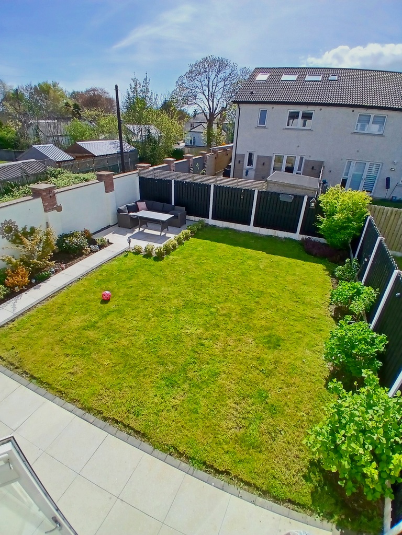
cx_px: 201
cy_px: 268
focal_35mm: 17
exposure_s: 1/1111
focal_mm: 1.4
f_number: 2.2
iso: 50
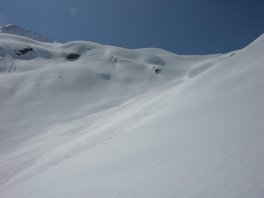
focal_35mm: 35
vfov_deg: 40.7
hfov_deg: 52.6
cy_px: 99
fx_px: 267
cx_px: 132
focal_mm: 8.9
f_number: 8
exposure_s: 1/1078
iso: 50
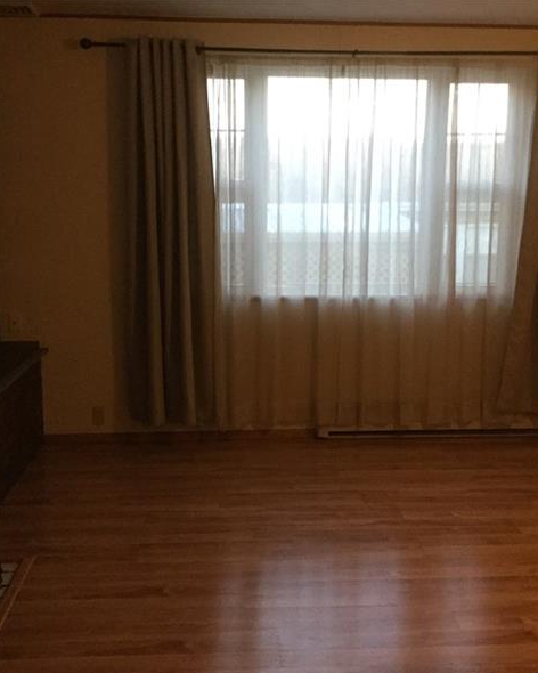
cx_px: 278
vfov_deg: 44.8
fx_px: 816
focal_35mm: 41
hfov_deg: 36.5
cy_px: 339
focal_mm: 3.3
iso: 200
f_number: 2.4
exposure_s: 1/24
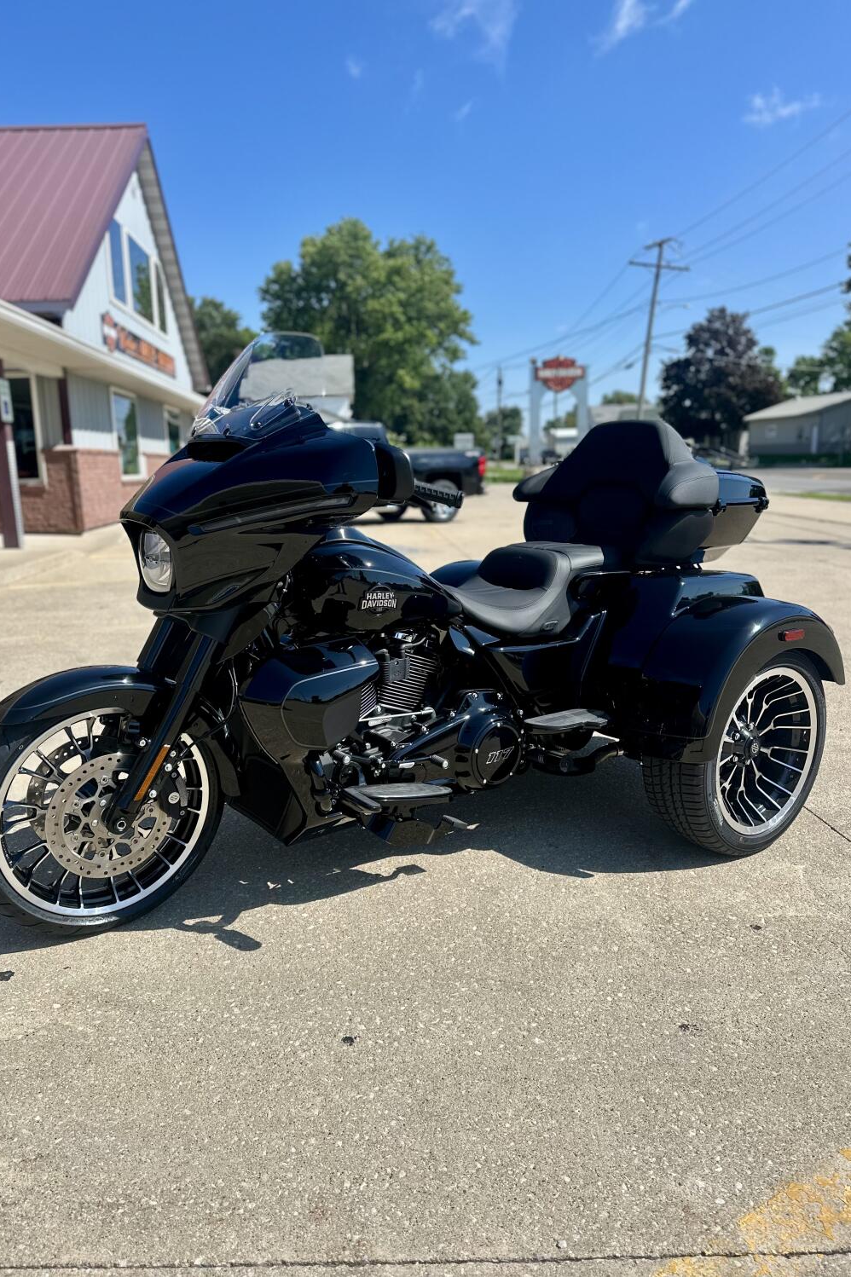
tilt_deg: -10.7
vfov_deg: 71.5
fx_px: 887
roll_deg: +1.3
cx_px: 378
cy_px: 638
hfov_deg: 51.2
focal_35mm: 25
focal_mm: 6.86
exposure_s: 1/4545
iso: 80
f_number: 1.78
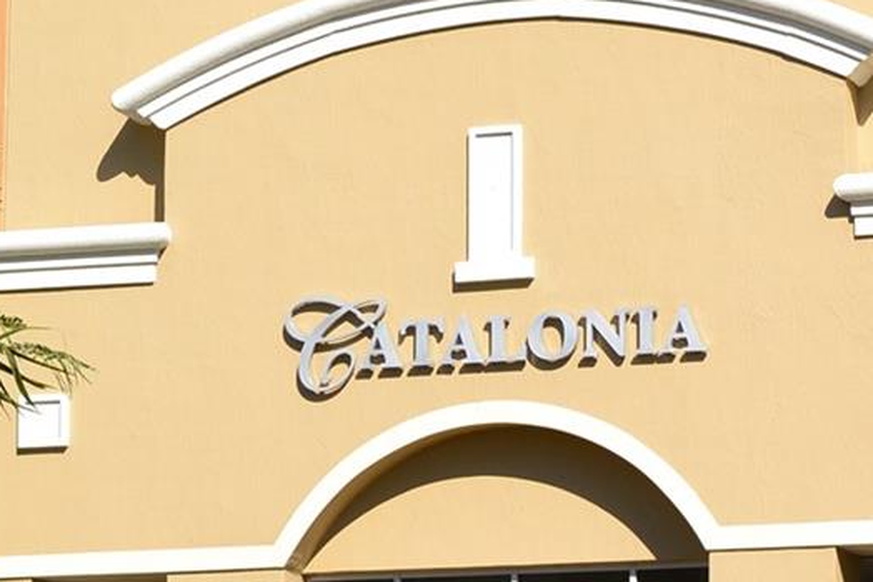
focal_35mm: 220
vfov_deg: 6.2
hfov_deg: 9.4
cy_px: 243
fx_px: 5333
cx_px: 540
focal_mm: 48
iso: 250
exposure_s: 1/500
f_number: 11
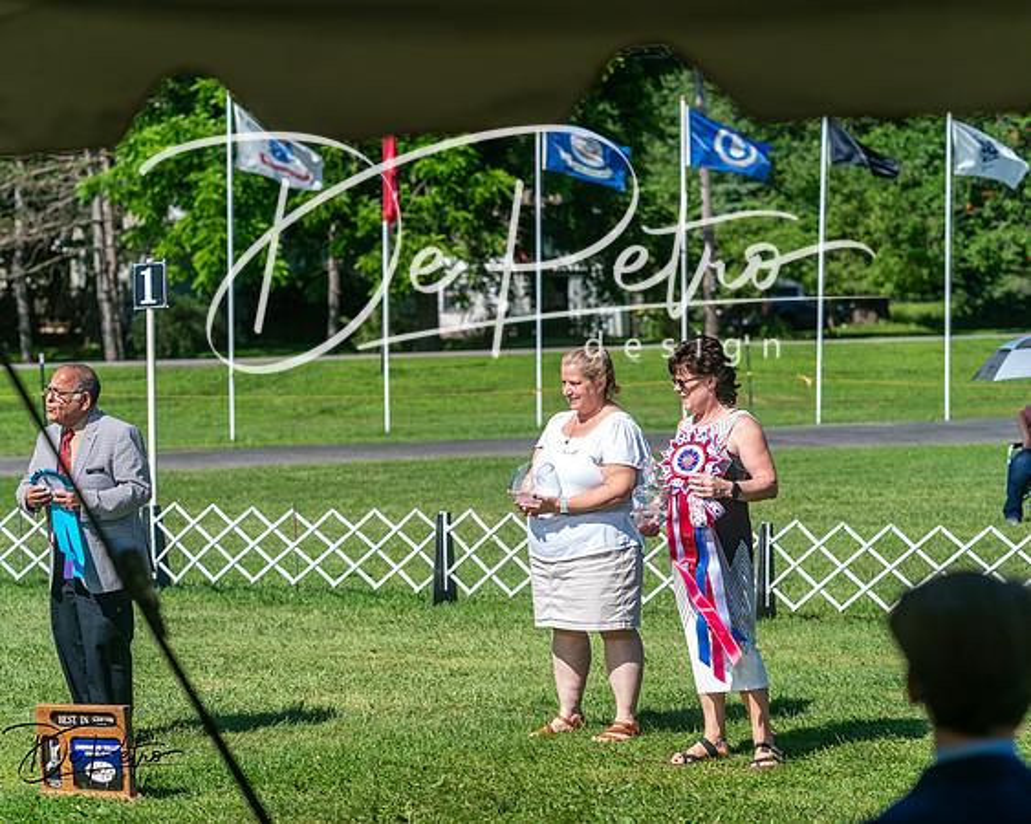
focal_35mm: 111
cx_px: 516
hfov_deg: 17.2
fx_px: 3401
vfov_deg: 13.8
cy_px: 412
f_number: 4
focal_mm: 99
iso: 80
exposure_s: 1/1000
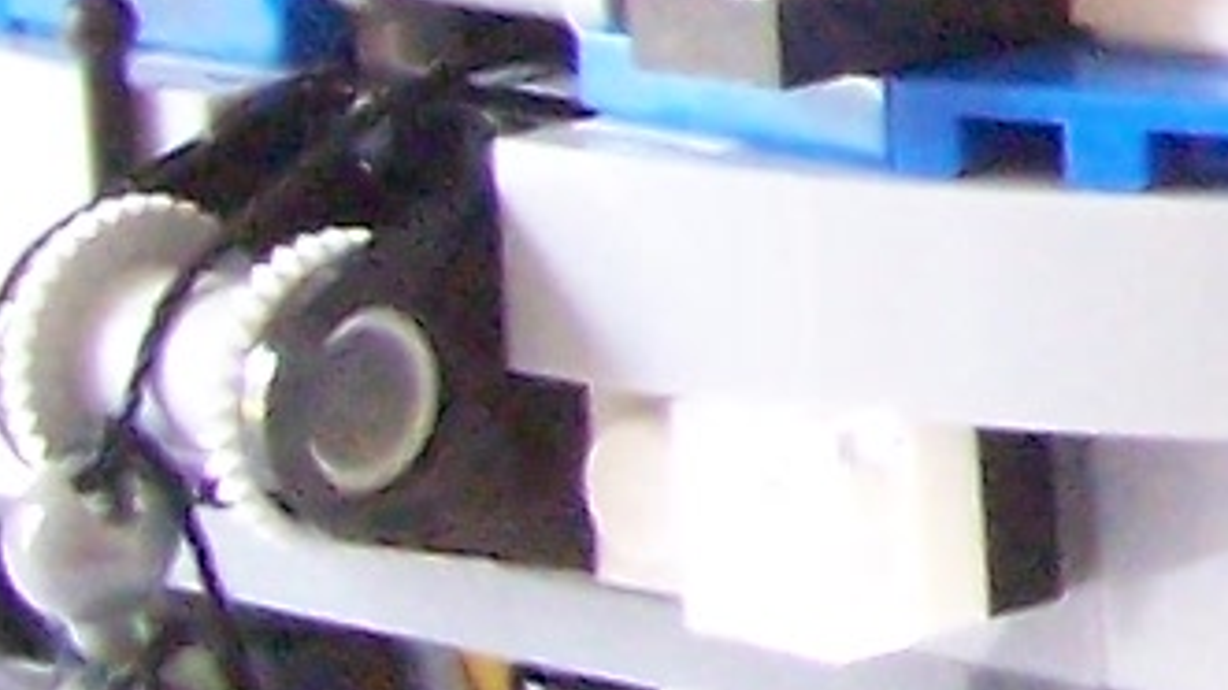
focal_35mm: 322
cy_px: -738
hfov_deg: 6.2
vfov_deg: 3.7
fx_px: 10482
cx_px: 3758
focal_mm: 6.3
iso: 400
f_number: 6.3
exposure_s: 1/10
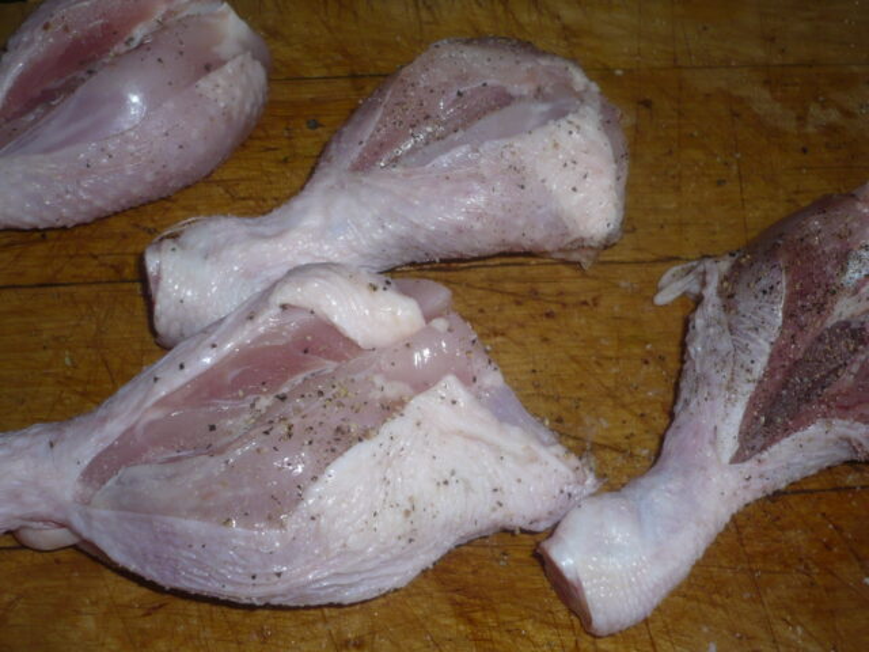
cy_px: 326
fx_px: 954
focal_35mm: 38
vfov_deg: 37.7
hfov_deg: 49.0
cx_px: 434
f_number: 2.8
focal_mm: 5.8
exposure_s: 1/30
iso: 100
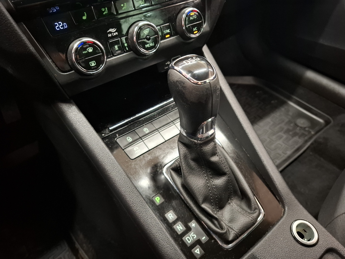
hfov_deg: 73.9
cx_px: 172
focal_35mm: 23
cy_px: 130
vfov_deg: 58.9
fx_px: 229
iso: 640
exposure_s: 1/25
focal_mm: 5.54
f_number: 1.8
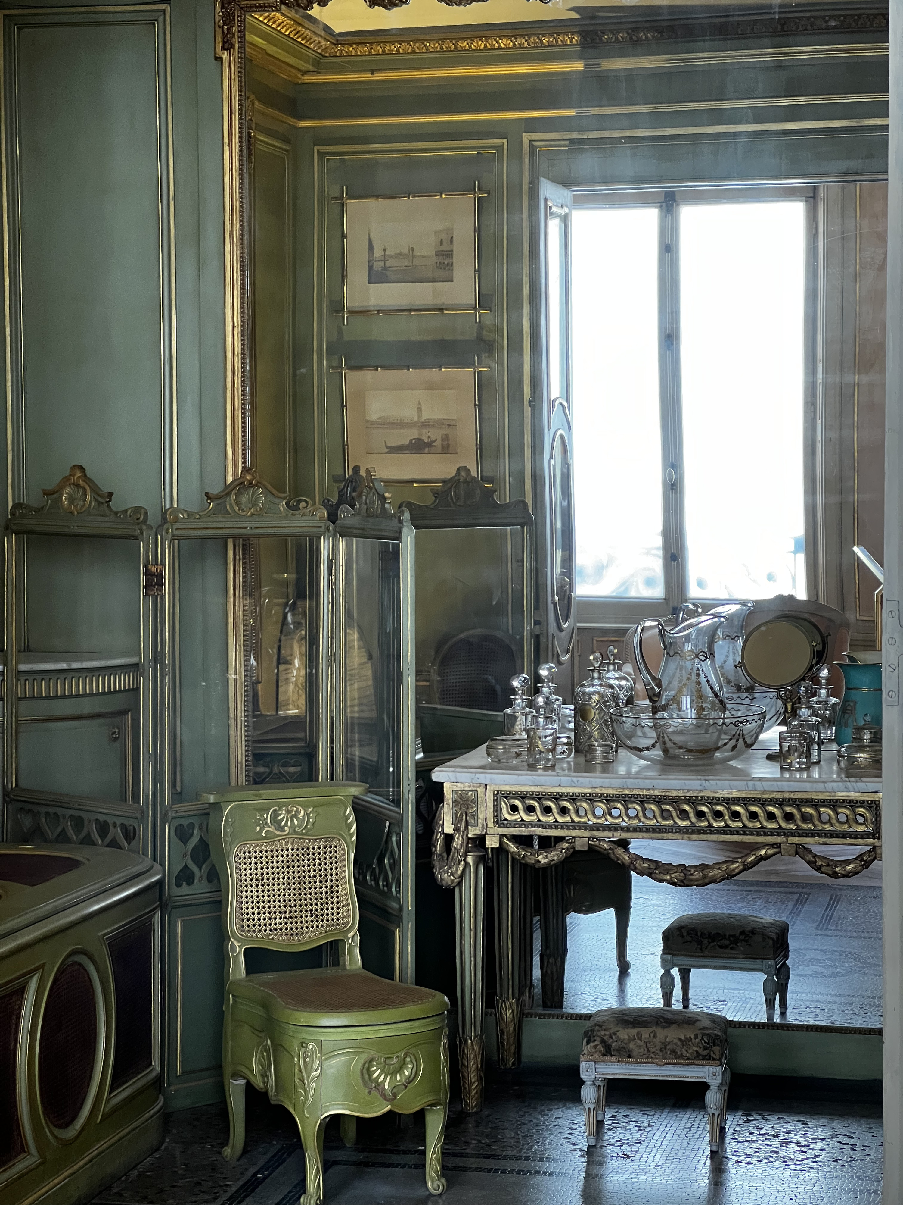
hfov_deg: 19.1
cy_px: 602
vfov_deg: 25.3
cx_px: 452
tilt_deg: -2.7
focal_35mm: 77
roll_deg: +0.1
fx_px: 2678
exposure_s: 1/50
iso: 400
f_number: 2.8
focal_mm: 9
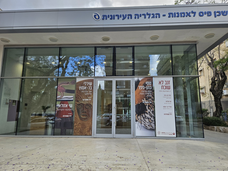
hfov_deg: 73.9
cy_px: 86
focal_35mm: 23
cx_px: 114
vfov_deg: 58.9
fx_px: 151
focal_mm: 5.4
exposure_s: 1/391
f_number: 1.8
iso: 50
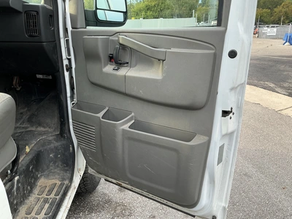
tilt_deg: -16.3
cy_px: 110
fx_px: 236
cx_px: 146
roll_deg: -0.4
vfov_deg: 49.7
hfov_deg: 63.4
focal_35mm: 28
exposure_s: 1/169
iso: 20
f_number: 1.8
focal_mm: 3
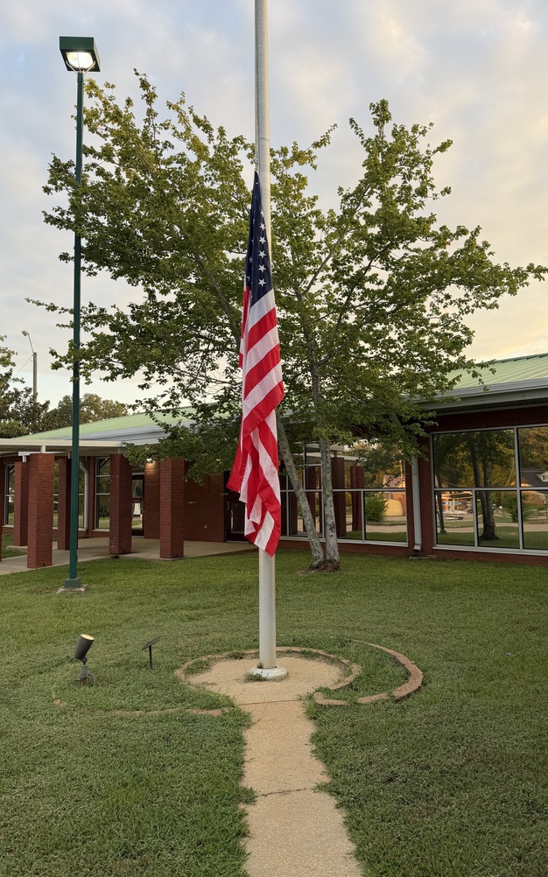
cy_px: 437
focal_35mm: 26
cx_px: 292
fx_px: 621
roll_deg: +0.3
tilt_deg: +3.7
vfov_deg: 70.4
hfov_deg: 47.6
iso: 80
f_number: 1.78
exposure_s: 1/401
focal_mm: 6.76
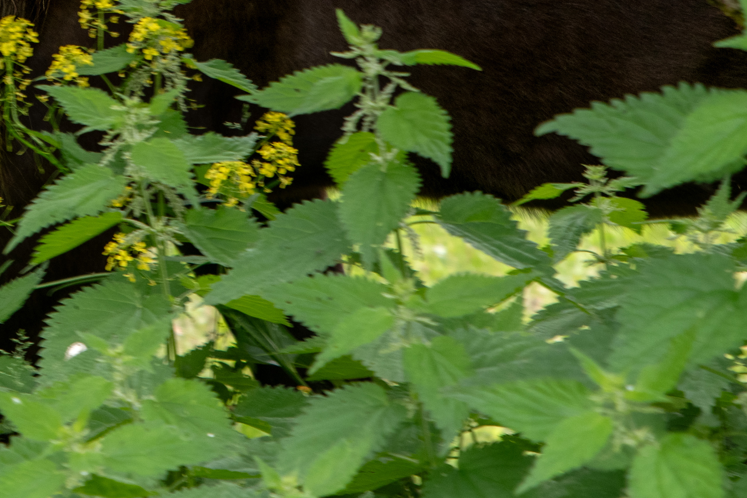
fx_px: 4668
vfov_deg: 6.1
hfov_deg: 9.0
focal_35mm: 225
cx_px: -222
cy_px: -87
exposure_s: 1/160
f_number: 4.5
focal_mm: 70
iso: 200
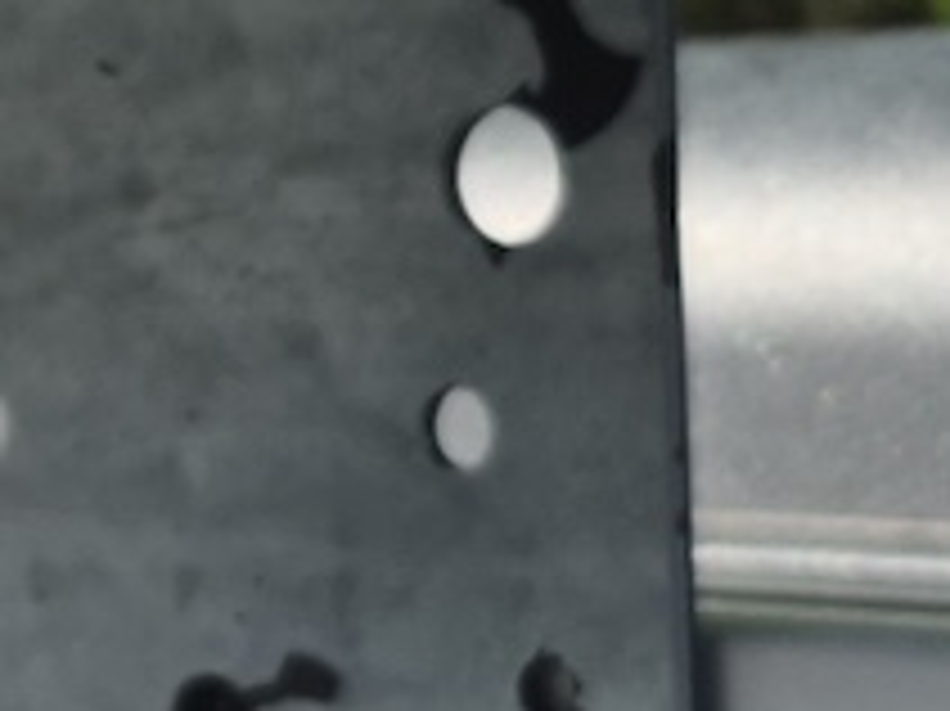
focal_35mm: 131
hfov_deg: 14.5
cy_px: 153
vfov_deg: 11.3
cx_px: -252
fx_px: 3593
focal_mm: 5.4
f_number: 1.8
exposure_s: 1/4112
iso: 80
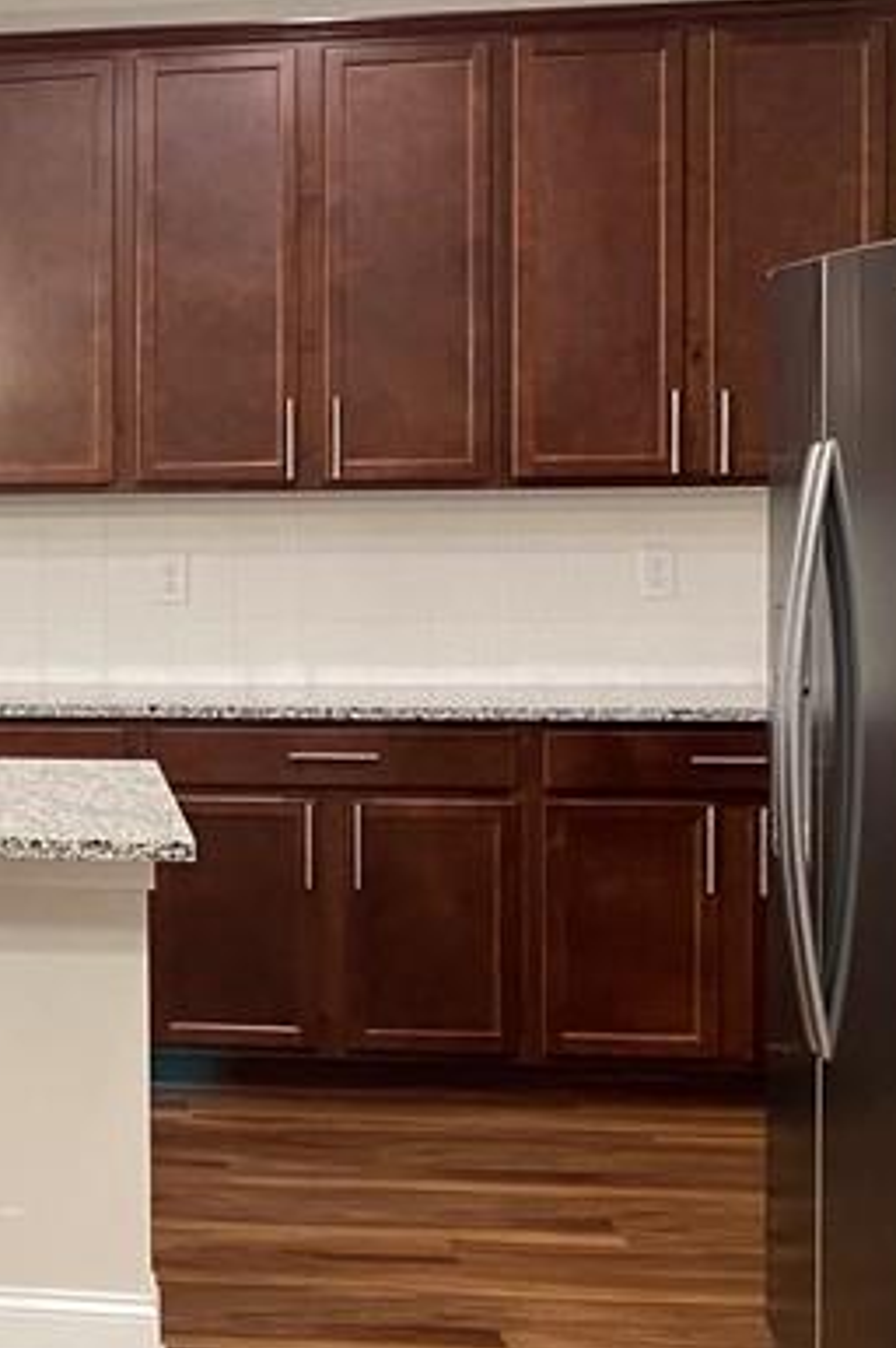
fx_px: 2693
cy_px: 581
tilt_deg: -1.5
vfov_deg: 28.1
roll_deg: +1.3
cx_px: -620
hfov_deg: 16.4
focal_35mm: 72
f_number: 1.8
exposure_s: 1/60
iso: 160
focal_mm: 4.25
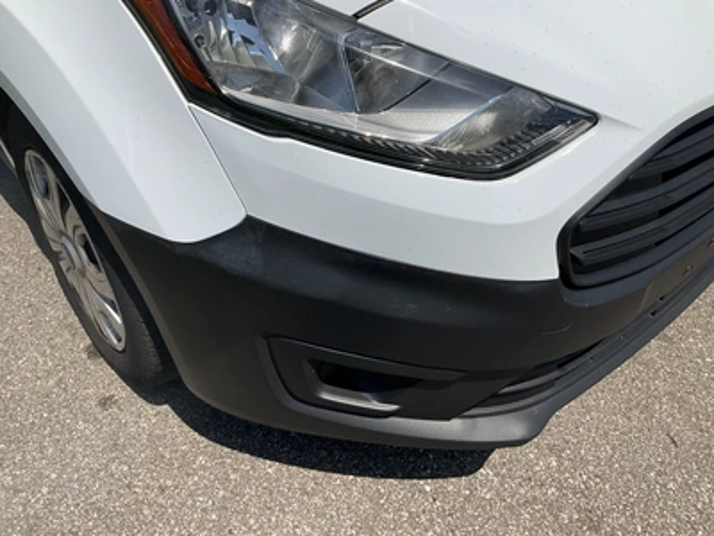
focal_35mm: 29
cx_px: 357
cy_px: 268
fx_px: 598
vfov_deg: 48.2
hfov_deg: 61.7
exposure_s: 1/3788
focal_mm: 3
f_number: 1.8
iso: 25
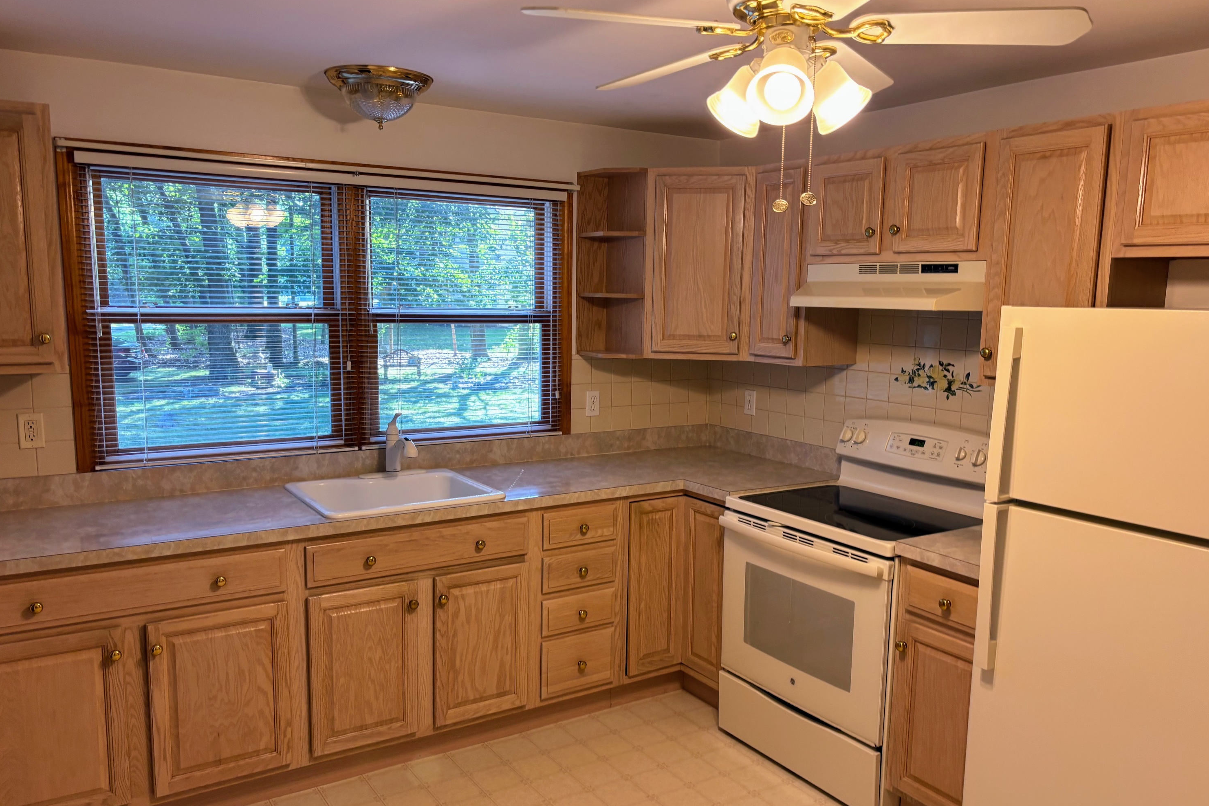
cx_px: 601
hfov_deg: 65.5
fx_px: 940
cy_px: 441
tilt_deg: -5.4
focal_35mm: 28
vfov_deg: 46.3
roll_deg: -0.8
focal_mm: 5.96
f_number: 1.6
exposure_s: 1/60
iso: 80
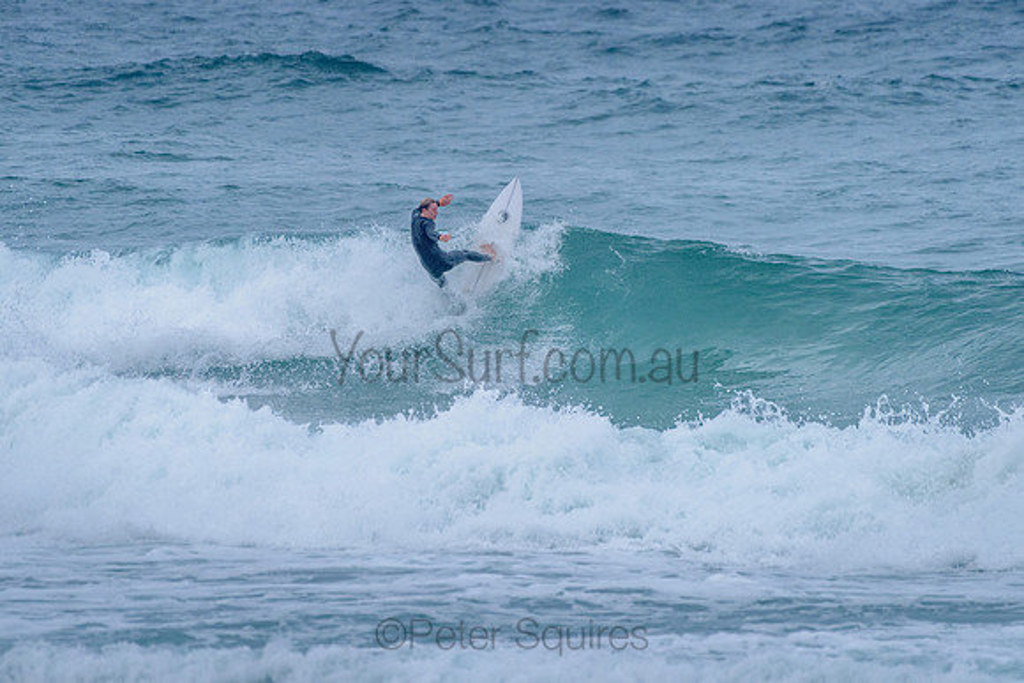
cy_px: 265
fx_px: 17433
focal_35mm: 613
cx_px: 513
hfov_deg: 3.4
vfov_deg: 2.2
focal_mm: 500
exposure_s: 1/2000
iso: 2200
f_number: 5.6
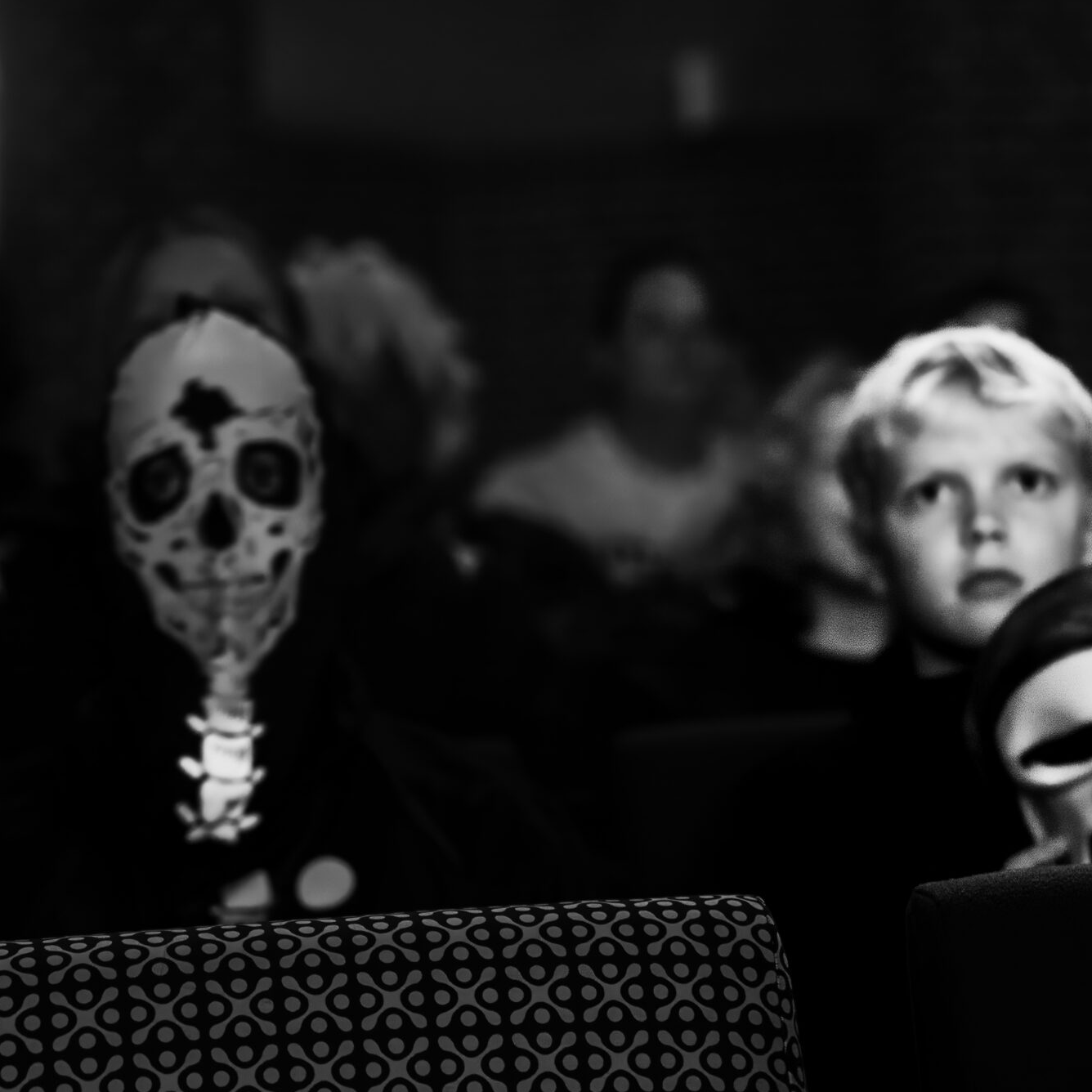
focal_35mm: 114
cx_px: 759
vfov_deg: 15.3
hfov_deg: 15.2
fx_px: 4069
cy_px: 497
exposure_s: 1/13
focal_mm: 70
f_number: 2.8
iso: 2000
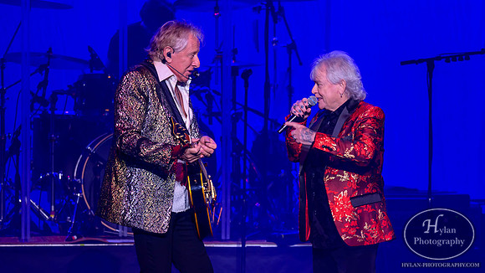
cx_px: 259
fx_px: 6659
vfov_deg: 2.3
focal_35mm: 518
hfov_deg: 4.2
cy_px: 193
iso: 1100
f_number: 4
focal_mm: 300
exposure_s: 1/320
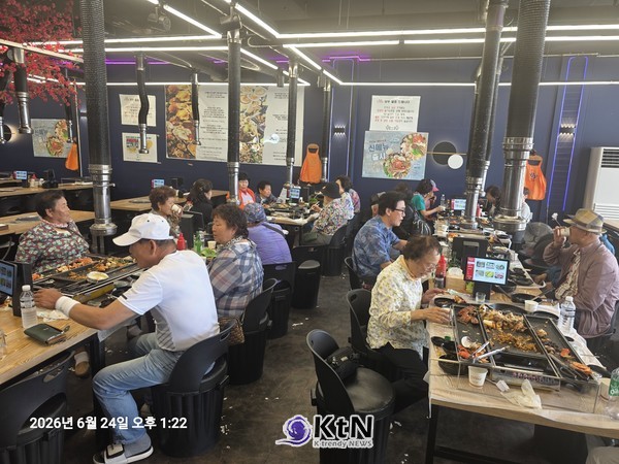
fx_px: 411
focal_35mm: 23
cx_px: 310
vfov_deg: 58.9
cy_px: 232
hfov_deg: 73.9
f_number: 1.7
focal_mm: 6.3
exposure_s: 1/120
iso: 80
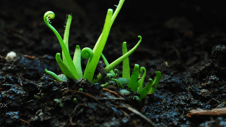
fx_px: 977
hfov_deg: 13.2
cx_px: 97
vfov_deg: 7.4
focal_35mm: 163
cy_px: 41
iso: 100
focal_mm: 90
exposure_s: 1/2
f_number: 20
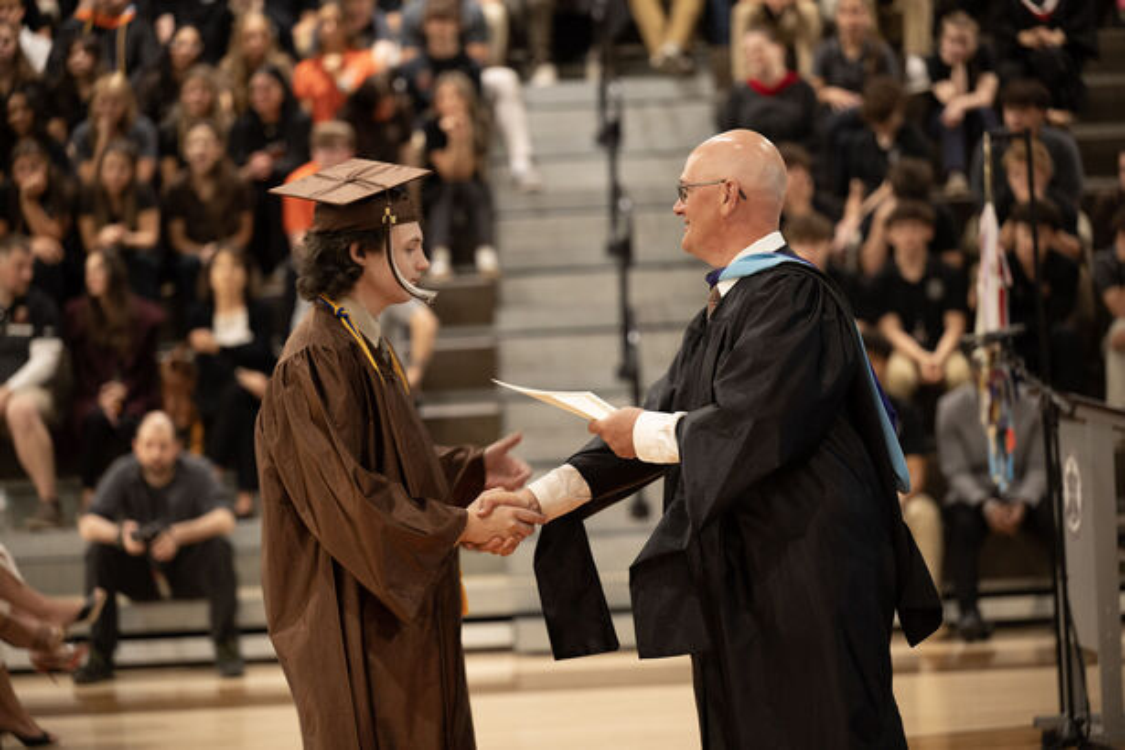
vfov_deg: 11.0
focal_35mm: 125
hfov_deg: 16.4
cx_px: 562
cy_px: 375
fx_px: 3906
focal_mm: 125
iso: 1600
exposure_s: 1/100
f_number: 2.8
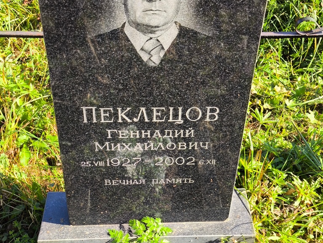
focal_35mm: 52
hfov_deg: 36.8
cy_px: 119
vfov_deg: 28.1
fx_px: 486
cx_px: 161
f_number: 1.7
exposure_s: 1/341
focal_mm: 4.71
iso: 50
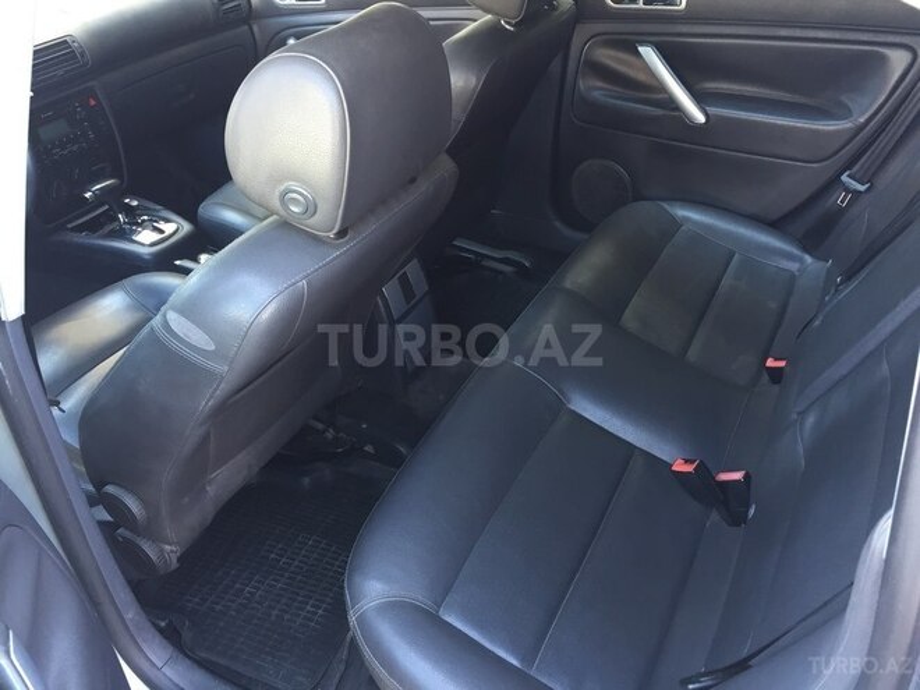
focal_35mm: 29
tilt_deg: -37.2
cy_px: 345
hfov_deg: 61.7
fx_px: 771
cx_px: 460
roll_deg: +0.6
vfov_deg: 48.2
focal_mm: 4.15
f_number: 2.2
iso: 80
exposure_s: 1/33
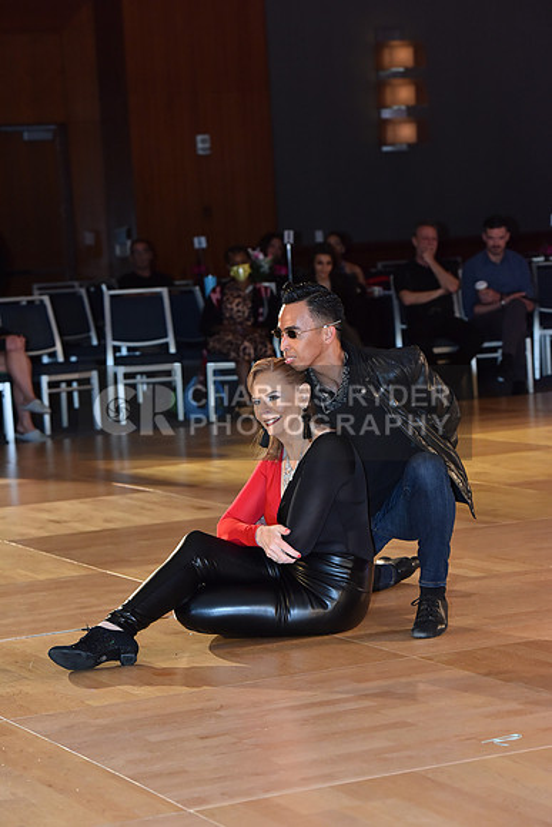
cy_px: 414
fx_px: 2344
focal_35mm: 102
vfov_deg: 20.0
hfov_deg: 13.4
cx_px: 276
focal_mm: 102
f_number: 5
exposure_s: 1/250
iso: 2000
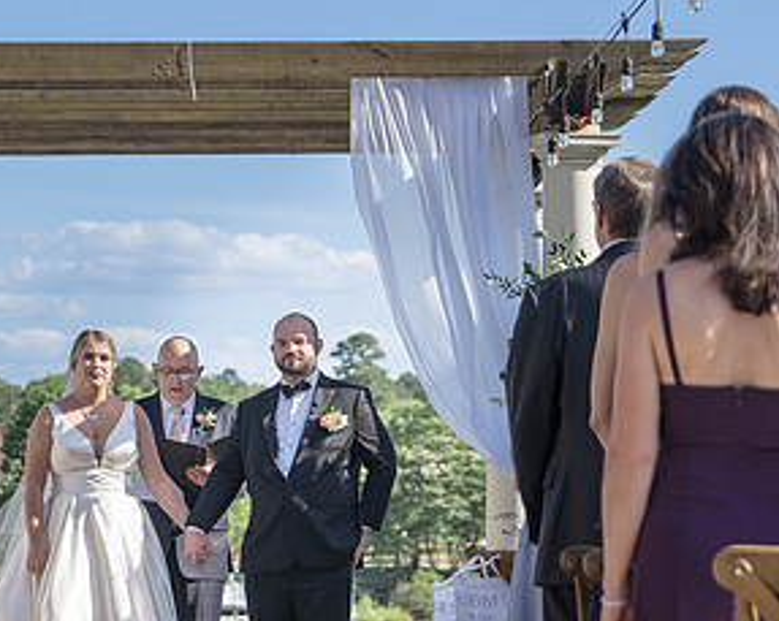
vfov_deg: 10.4
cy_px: 254
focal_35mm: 148
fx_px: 3409
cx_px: 100
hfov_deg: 12.9
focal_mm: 70
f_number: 4
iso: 100
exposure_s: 1/800
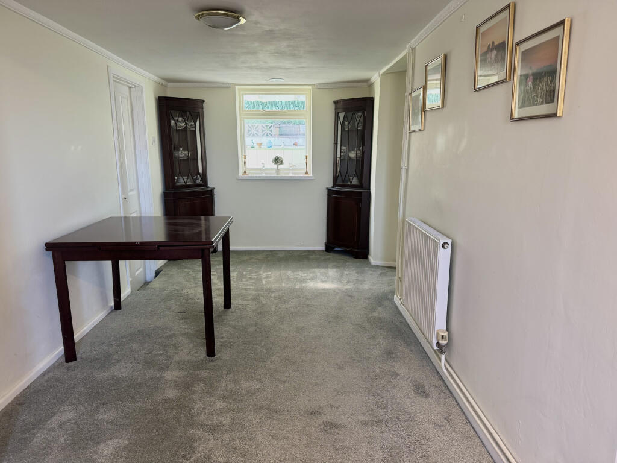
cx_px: 308
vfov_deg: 56.8
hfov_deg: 71.6
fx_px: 428
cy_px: 232
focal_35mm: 24
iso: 200
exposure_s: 1/50
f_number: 1.78
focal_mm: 6.76
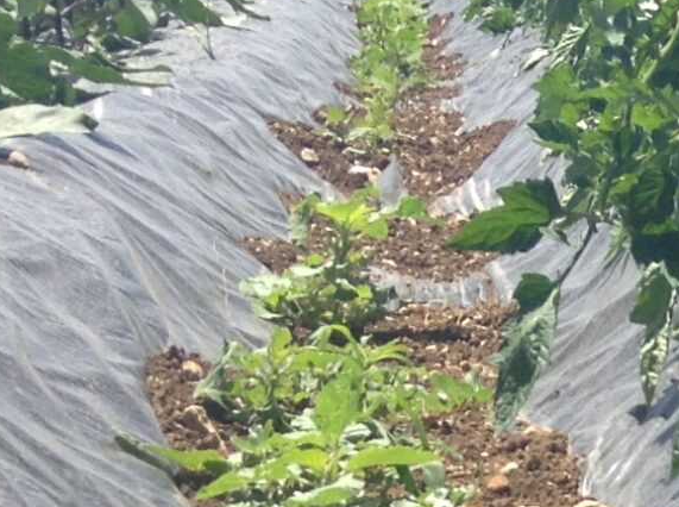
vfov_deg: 9.7
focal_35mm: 148
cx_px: 1244
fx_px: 2898
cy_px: 797
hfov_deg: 12.2
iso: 25
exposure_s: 1/724
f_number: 2.4
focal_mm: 3.3
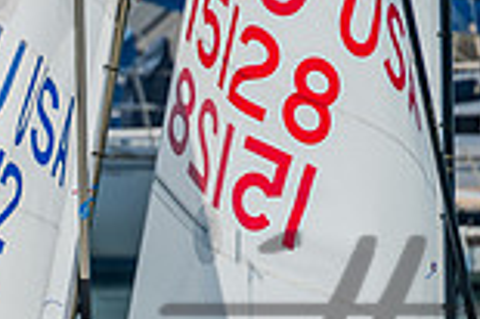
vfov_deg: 1.6
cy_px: 477
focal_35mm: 869
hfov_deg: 2.4
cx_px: -54
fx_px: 11574
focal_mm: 200
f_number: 6.3
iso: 100
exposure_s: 1/250
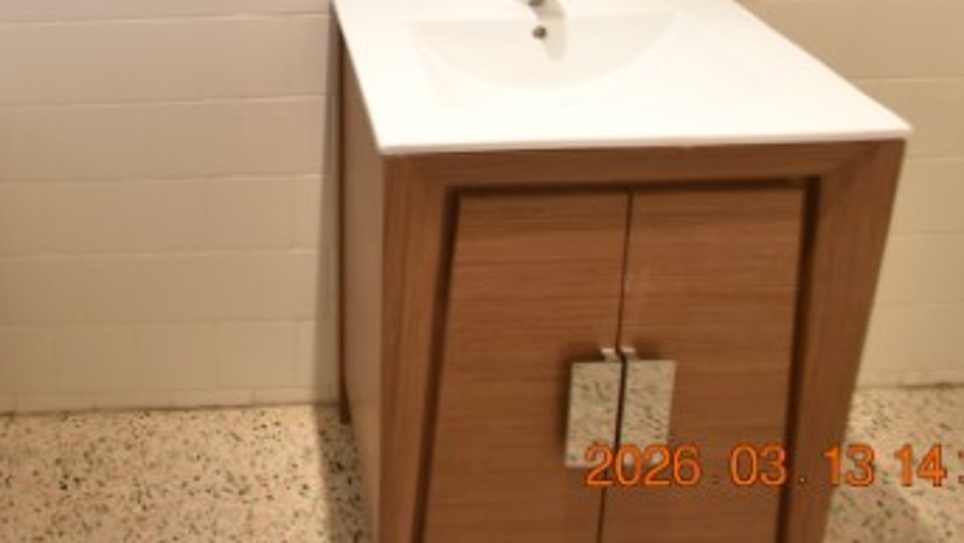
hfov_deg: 55.9
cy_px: -107
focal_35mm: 33
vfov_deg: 30.4
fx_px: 844
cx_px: 214
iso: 800
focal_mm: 10
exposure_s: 1/45
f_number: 3.5
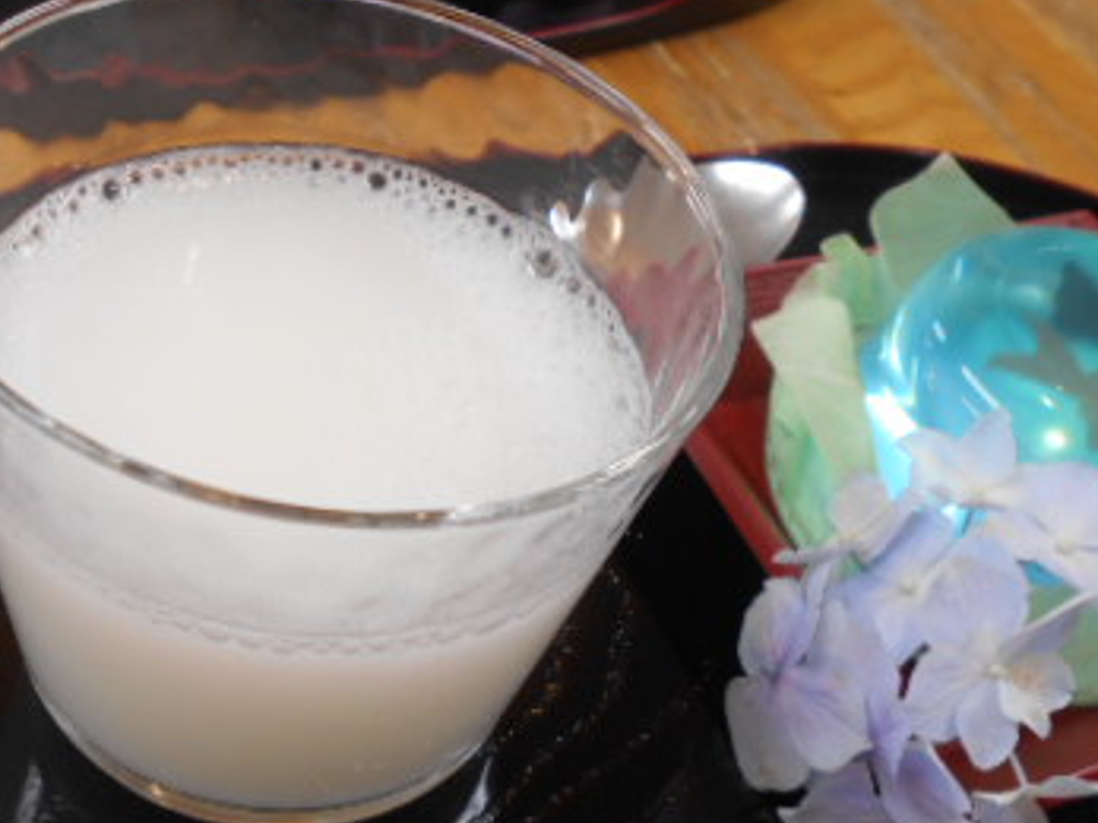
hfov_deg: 39.6
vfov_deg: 29.8
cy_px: 614
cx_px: 506
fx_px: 1522
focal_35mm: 48
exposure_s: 1/30
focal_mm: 4.6
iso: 160
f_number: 3.2
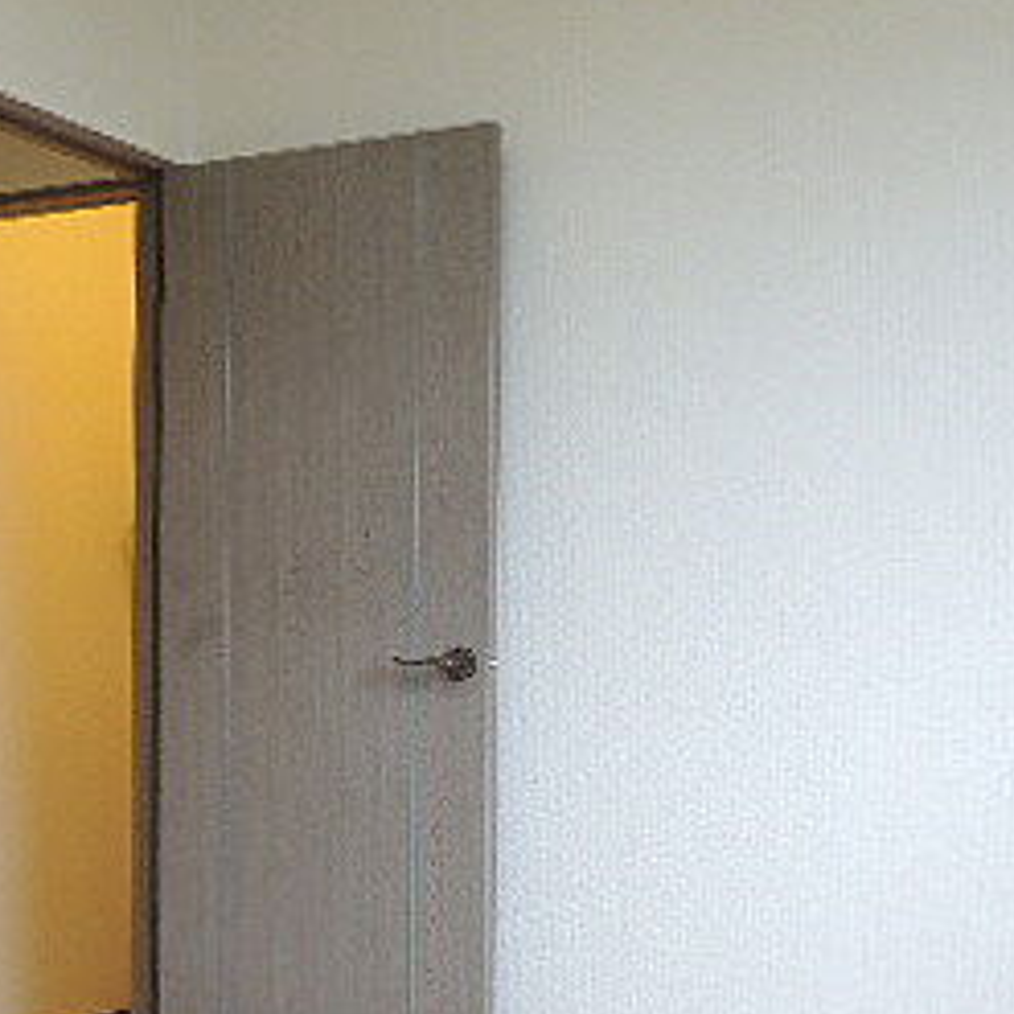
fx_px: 1823
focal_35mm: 55
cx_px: 591
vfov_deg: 30.7
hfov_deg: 31.0
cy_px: 735
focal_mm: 4.3
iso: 280
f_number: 2.8
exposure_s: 1/30
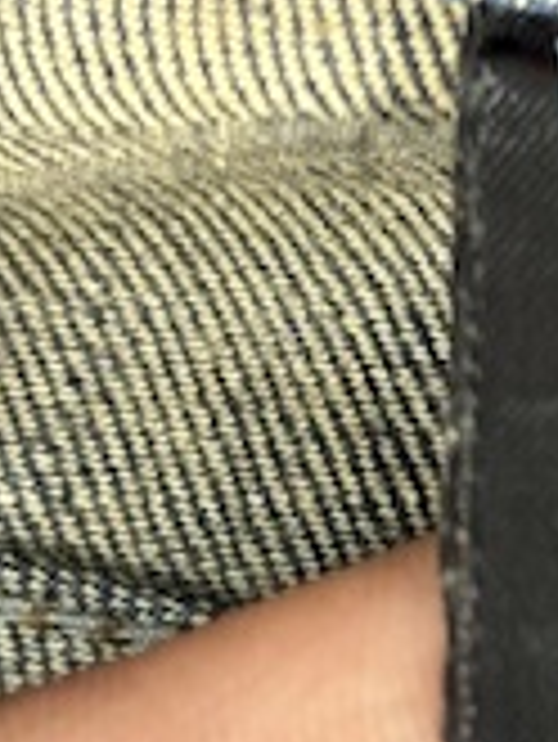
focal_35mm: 186
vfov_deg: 10.6
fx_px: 3993
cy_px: 310
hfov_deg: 7.8
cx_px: 936
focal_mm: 6.76
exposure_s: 1/33
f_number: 1.78
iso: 250
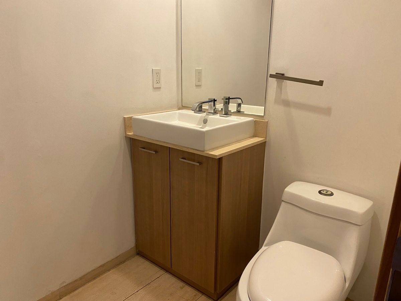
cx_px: 200
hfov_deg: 67.3
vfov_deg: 53.1
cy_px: 150
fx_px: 301
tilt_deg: -18.5
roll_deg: -0.8
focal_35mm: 26
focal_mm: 4.25
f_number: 1.8
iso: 200
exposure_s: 1/60
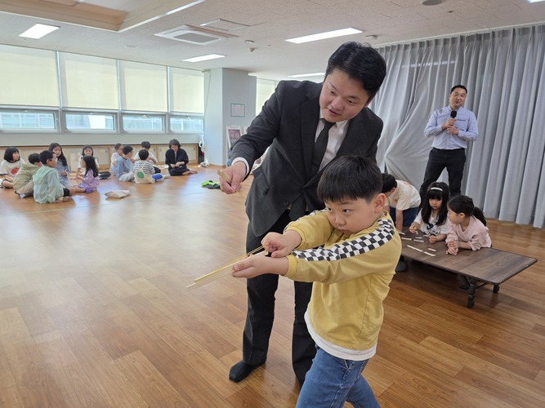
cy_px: 204
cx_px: 272
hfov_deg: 73.9
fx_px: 362
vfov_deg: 58.9
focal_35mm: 23
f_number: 1.7
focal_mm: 6.3
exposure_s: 1/120
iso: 100
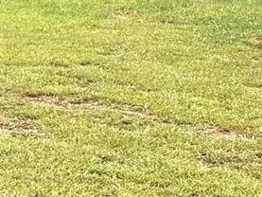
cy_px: -16
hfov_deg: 8.1
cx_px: -638
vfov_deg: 7.7
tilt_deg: -3.5
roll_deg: +0.7
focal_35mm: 192
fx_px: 1454
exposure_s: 1/459
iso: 50
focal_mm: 5.96
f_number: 1.6
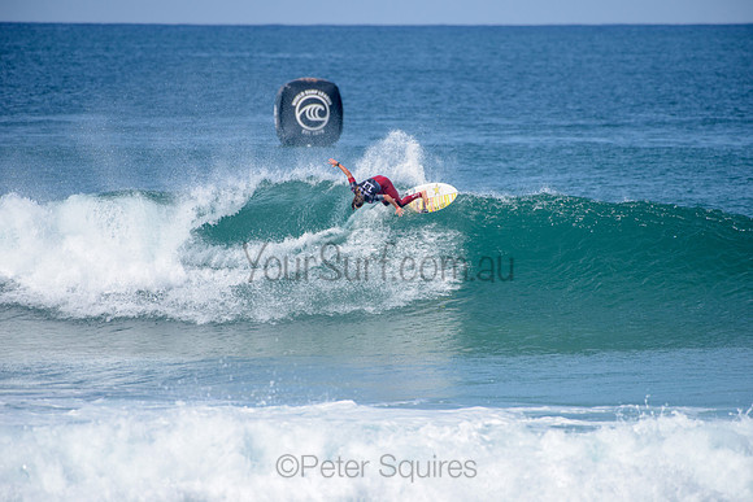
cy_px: 251
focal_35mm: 500
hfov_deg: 4.1
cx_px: 376
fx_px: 10460
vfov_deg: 2.8
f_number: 6.3
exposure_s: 1/2500
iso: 250
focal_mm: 500
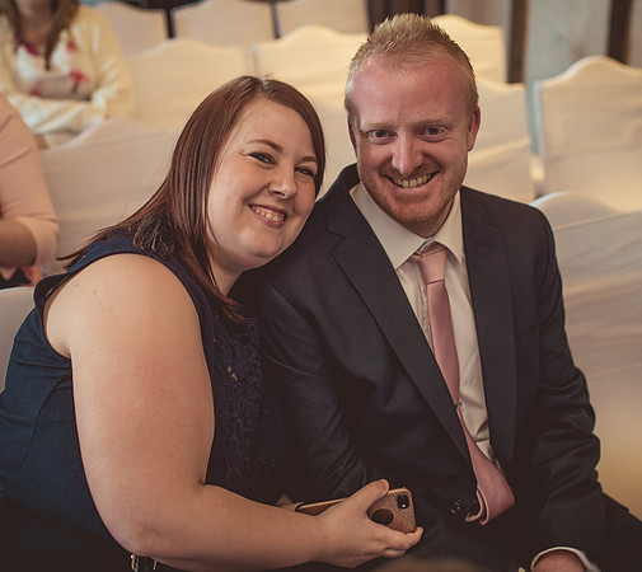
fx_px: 1095
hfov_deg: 32.7
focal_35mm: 55
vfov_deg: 29.1
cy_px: 197
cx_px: 296
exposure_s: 1/100
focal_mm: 35
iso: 400
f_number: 2.5
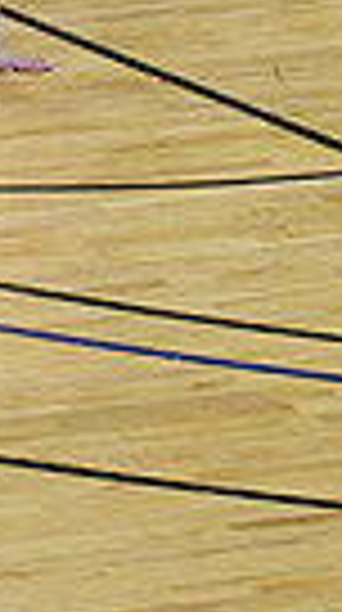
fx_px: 7615
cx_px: -814
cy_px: -155
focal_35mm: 470
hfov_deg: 2.5
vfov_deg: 4.6
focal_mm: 70
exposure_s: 1/500
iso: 5000
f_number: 4
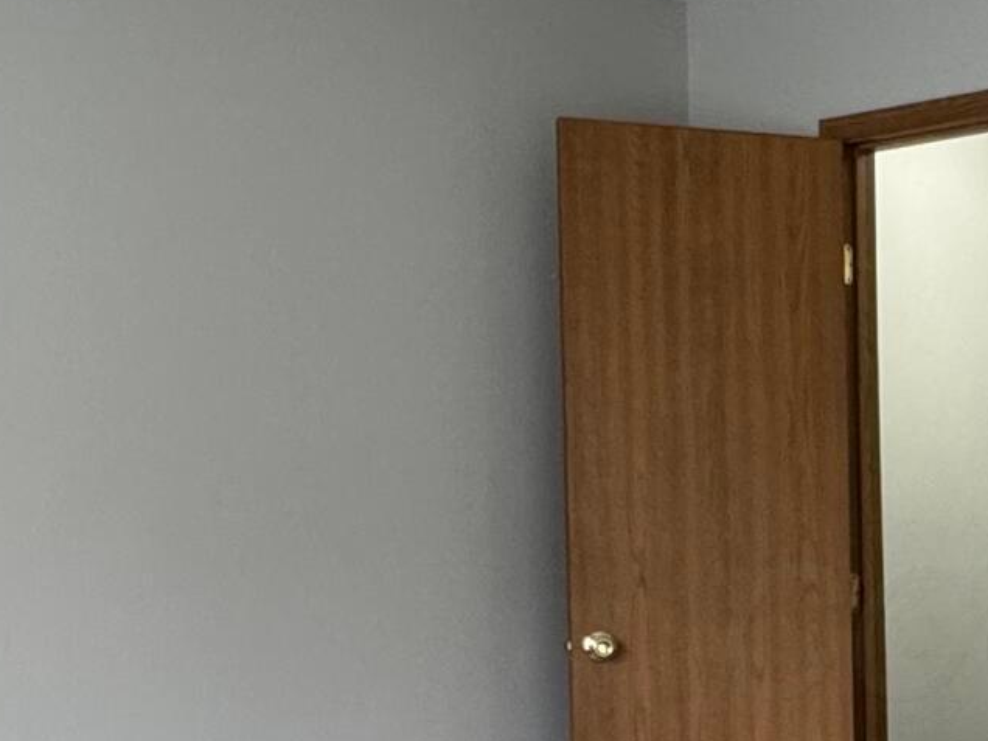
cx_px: 1192
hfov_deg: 26.1
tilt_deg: -3.0
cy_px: 631
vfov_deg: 21.9
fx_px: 1884
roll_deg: +0.9
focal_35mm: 66
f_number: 2.2
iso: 200
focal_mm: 2.22
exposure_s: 1/60
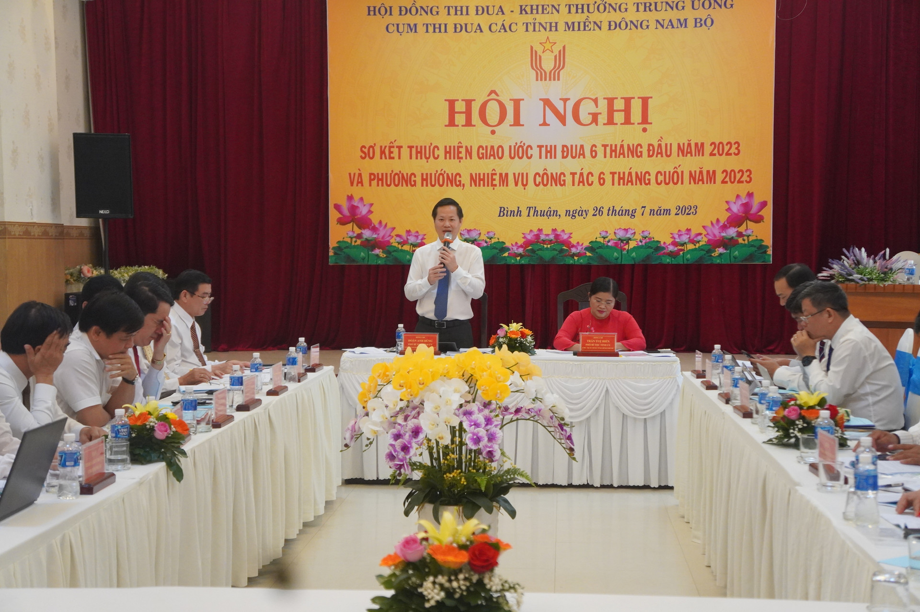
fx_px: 1494
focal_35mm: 58
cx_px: 460
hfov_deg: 34.2
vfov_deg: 23.1
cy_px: 306
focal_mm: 39
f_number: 4.5
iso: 2500
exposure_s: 1/160
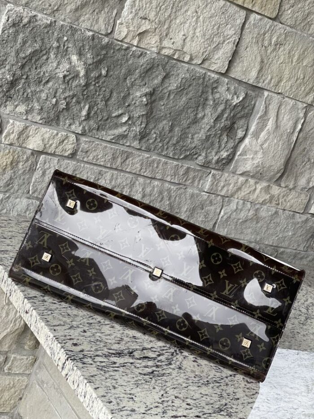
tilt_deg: -13.6
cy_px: 210
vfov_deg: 30.3
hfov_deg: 22.9
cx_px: 157
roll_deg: -21.7
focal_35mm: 64
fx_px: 774
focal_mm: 7.5
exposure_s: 1/121
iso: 100
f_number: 2.2
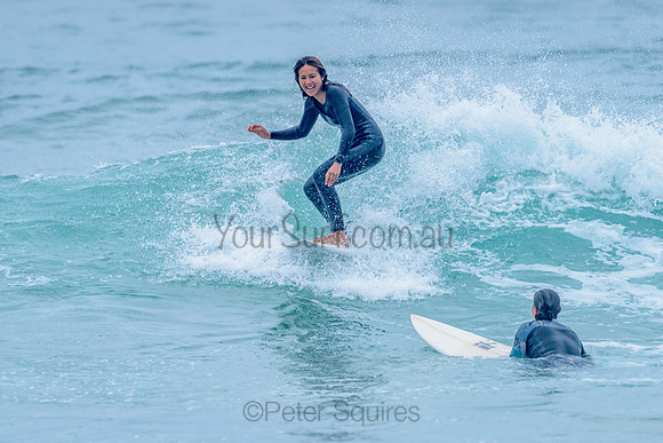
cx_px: 341
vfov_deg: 2.2
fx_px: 11563
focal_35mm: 628
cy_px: 225
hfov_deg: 3.3
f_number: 5.6
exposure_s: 1/2000
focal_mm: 500
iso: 800
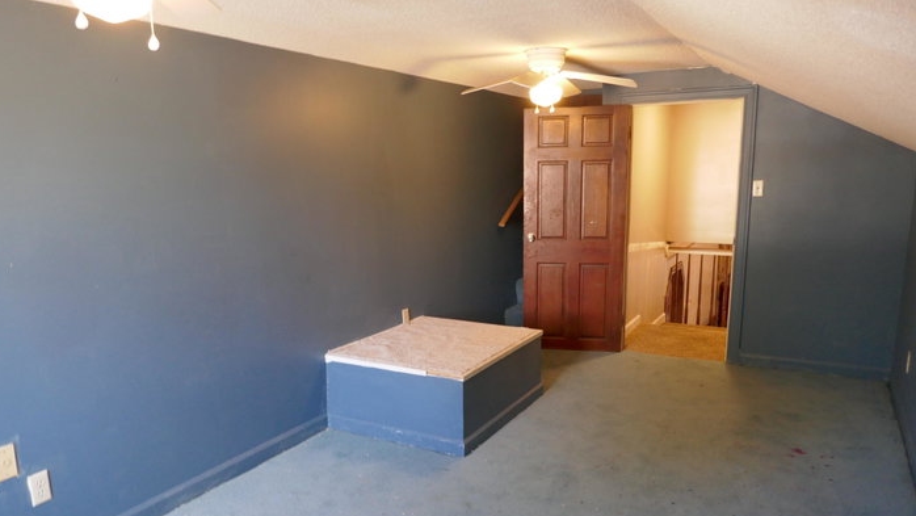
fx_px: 656
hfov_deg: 69.8
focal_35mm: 27
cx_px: 445
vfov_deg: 42.8
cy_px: 305
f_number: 2.8
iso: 800
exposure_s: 1/60
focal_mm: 9.1
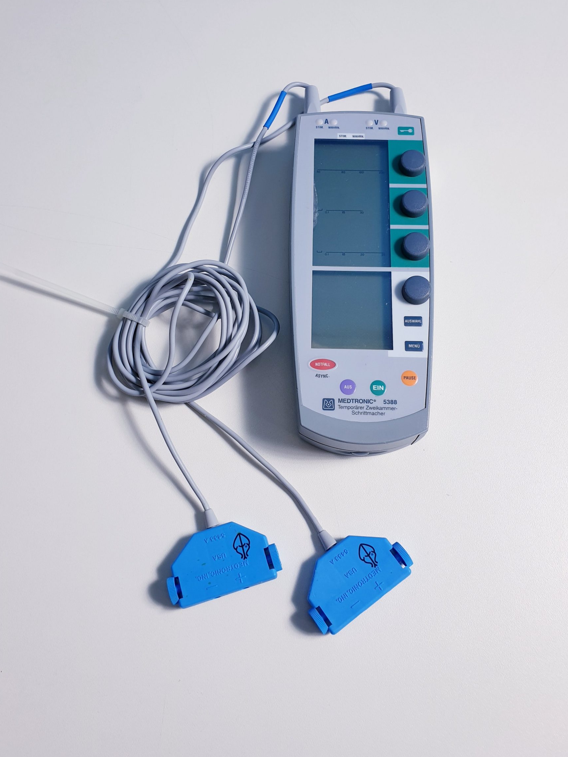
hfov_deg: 48.2
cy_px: 362
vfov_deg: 61.6
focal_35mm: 29
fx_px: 635
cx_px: 298
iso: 64
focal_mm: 4.3
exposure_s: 1/50
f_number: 2.4
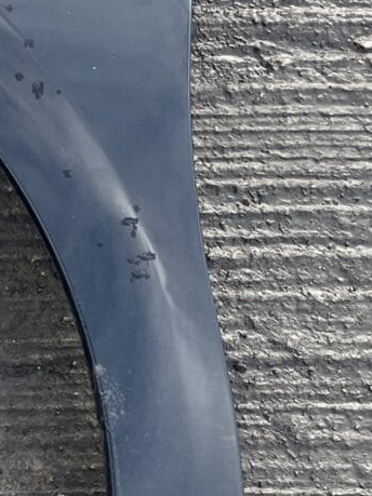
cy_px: -10
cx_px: -315
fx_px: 1663
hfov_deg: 11.7
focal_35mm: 116
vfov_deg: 16.6
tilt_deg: -73.5
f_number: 1.6
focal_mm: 5.1
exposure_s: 1/184
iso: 40
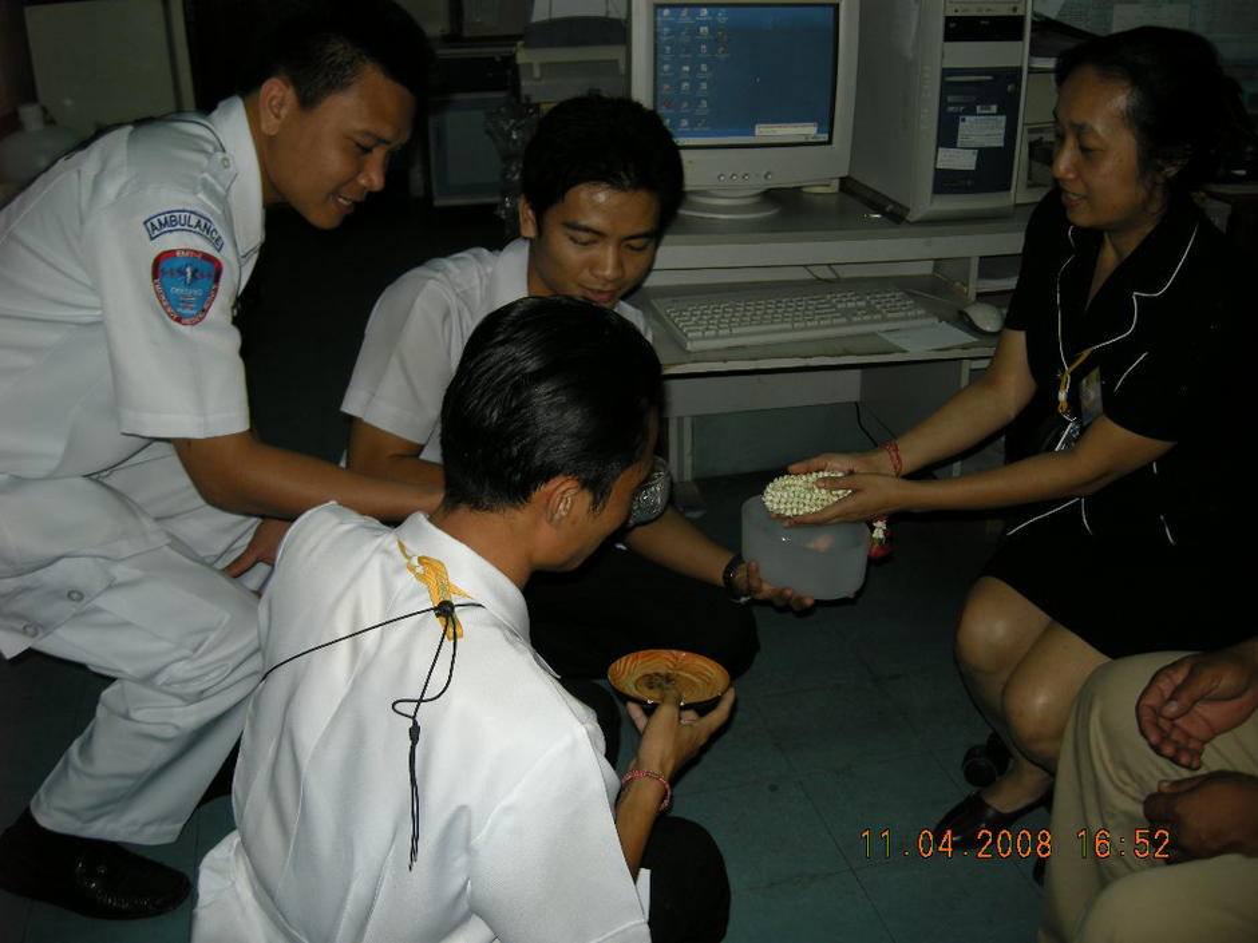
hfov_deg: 52.6
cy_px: 472
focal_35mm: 35
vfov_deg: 40.7
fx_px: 1272
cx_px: 629
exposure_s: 1/60
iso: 64
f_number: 2.7
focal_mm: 7.5
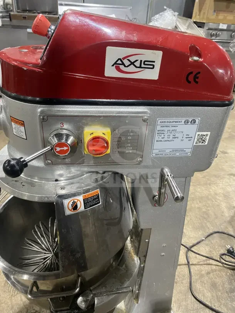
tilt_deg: -33.1
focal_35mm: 26
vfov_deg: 67.3
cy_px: 156
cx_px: 118
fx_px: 235
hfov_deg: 53.1
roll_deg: -3.6
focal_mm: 4.25
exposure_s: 1/60
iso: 320
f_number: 1.8
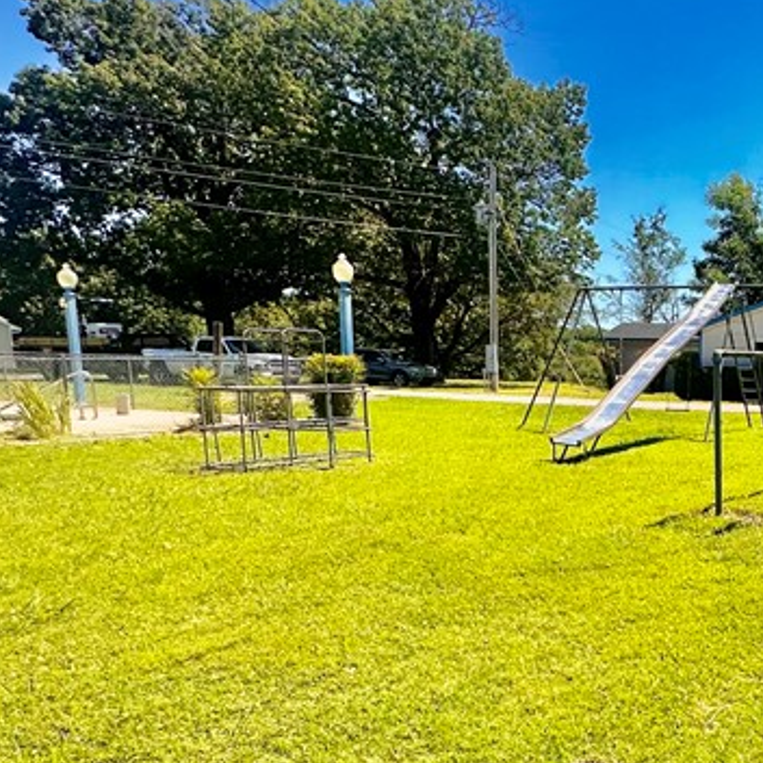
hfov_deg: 40.1
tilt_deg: -9.6
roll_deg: -1.7
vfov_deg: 45.2
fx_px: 898
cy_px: 522
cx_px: 774
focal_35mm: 36
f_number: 2.2
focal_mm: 2.22
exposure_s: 1/1715
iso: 50
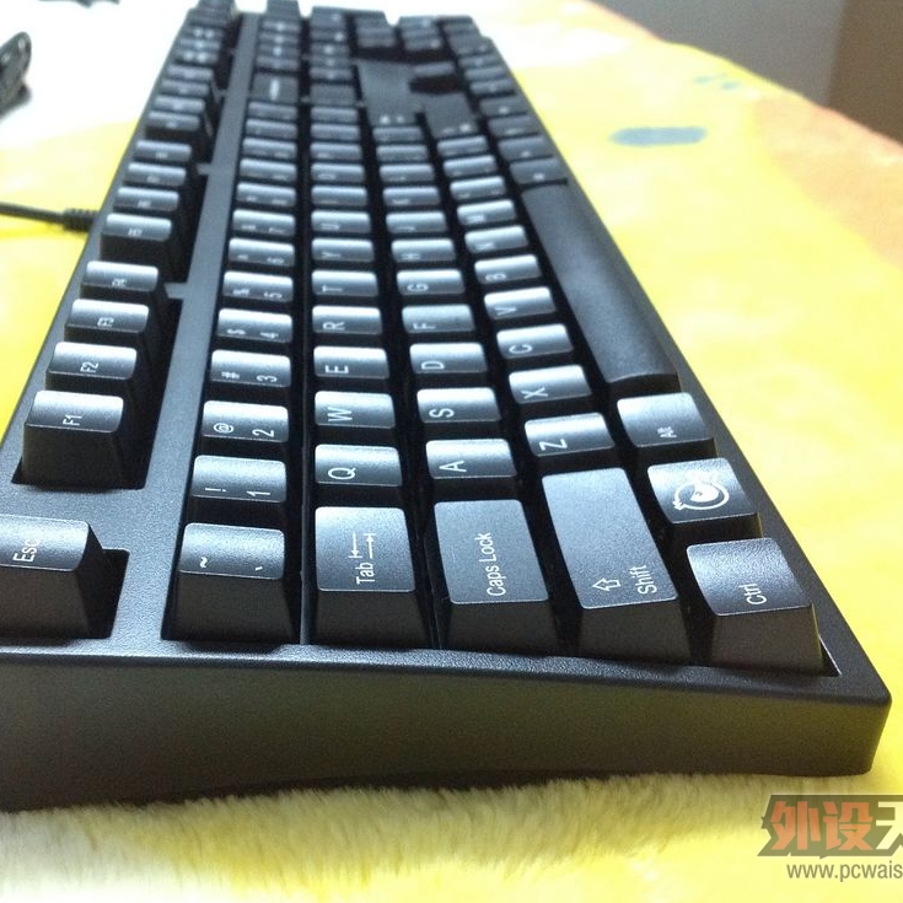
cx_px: 383
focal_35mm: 42
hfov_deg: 39.9
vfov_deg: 40.0
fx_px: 1240
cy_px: 447
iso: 400
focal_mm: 4.28
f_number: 2.4
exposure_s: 1/17
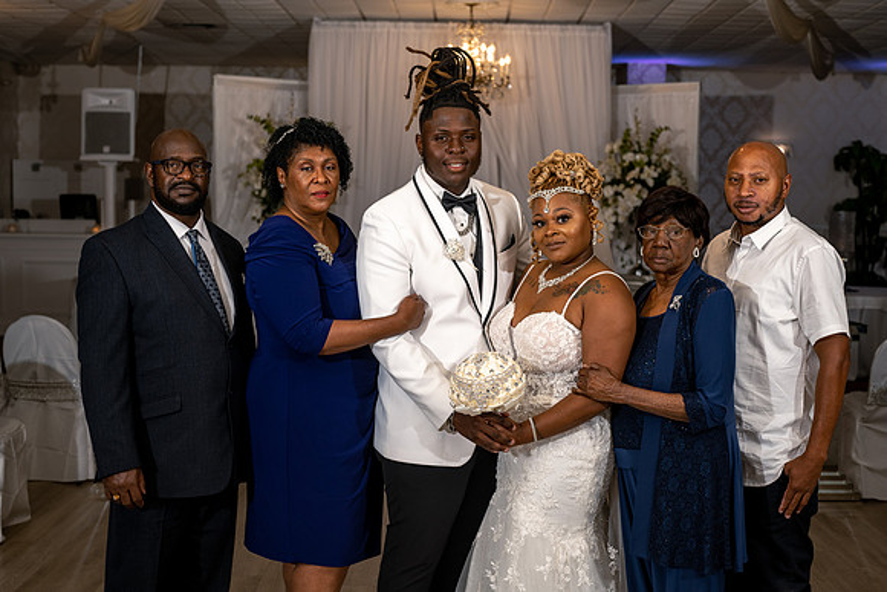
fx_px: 1232
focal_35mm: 50
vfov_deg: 27.0
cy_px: 296
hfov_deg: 39.6
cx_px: 444
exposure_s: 1/160
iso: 200
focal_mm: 50
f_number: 4
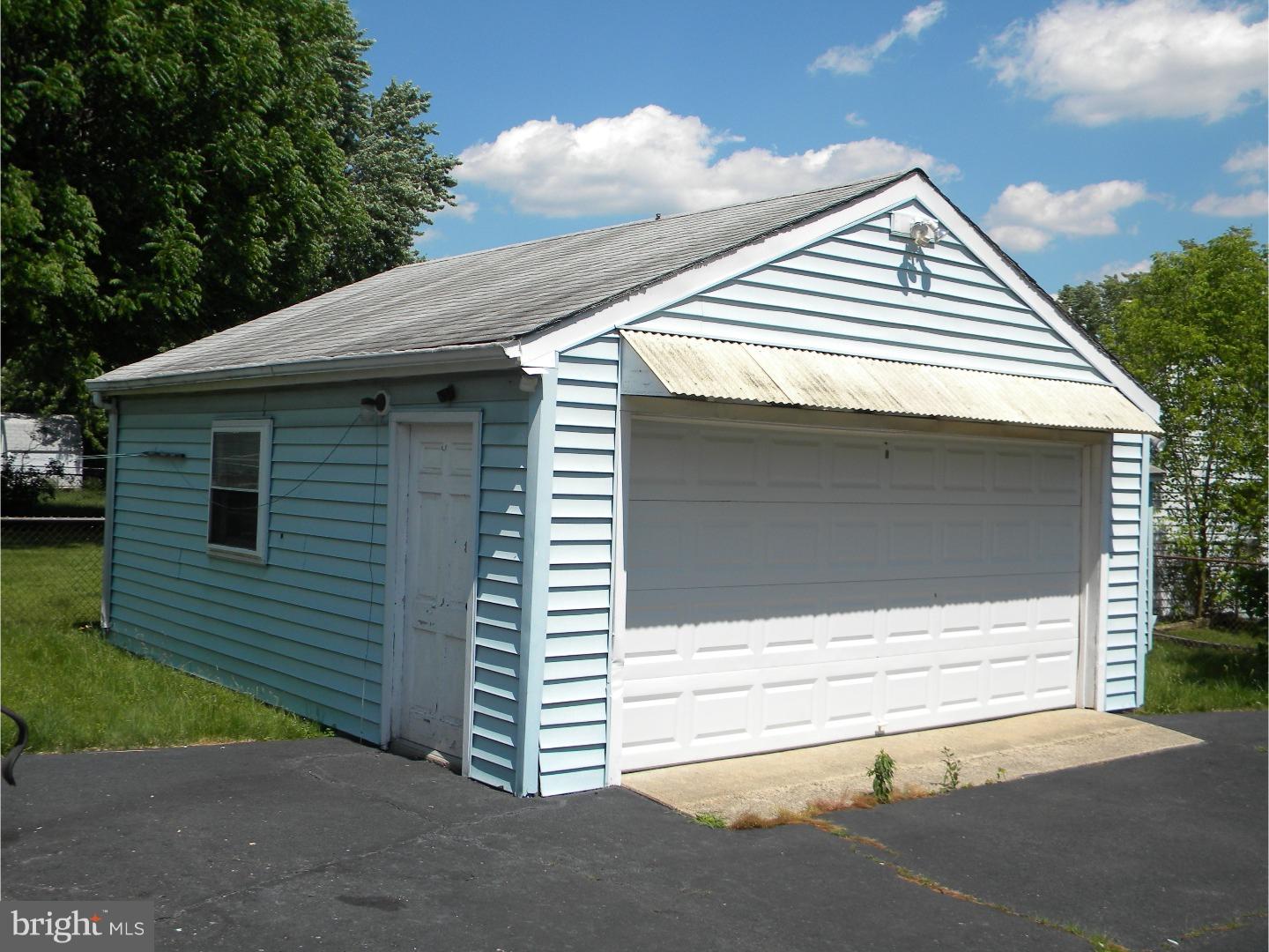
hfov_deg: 51.4
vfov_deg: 39.7
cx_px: 634
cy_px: 476
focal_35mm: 36
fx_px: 1320
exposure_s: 1/313
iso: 80
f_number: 7.4
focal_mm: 6.4
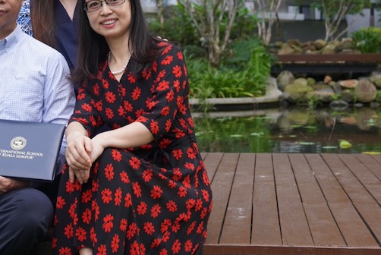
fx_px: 911
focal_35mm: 86
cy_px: 60
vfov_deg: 15.8
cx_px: 121
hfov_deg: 23.5
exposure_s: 1/160
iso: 160
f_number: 4
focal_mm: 36
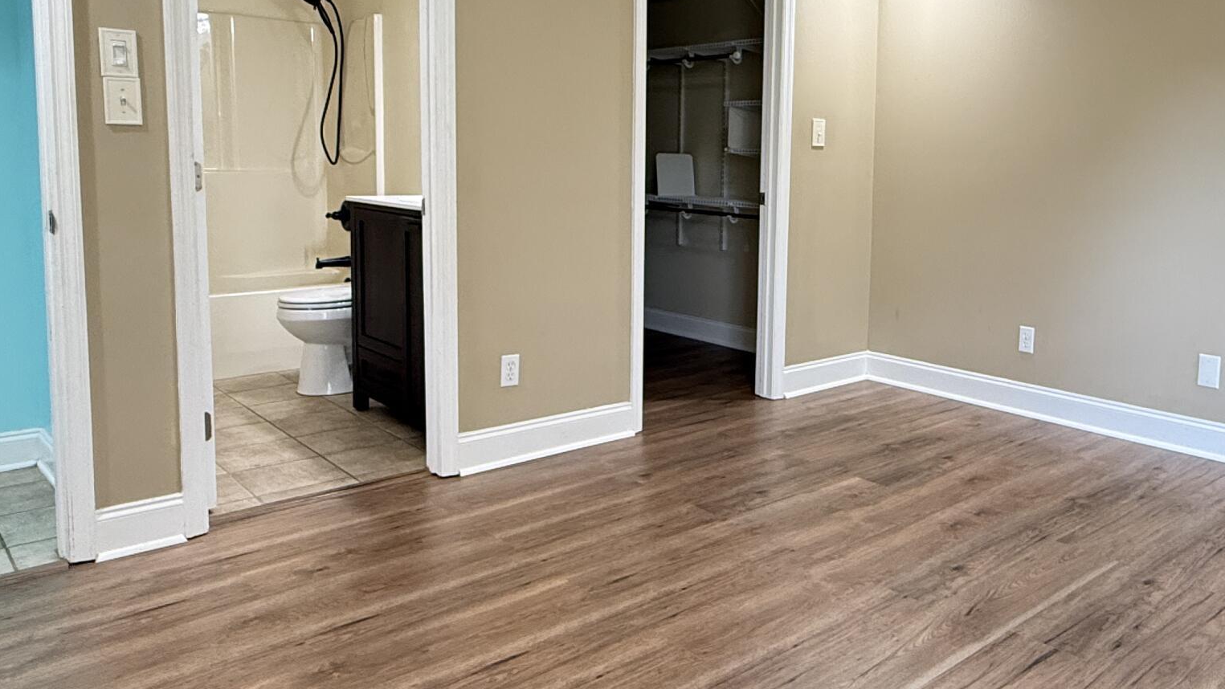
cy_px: 256
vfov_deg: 38.7
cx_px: 804
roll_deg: -1.5
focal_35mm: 30
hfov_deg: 62.9
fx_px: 975
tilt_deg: -5.1
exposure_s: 1/60
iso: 320
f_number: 2.2
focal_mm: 2.22
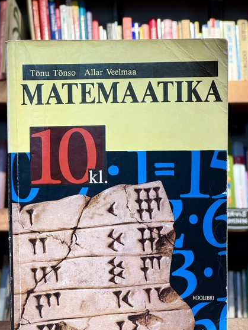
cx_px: 114
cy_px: 192
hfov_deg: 15.7
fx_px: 897
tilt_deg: -1.1
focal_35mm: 94
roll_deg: +0.2
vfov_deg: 20.8
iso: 250
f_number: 2.8
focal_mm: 9
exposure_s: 1/69
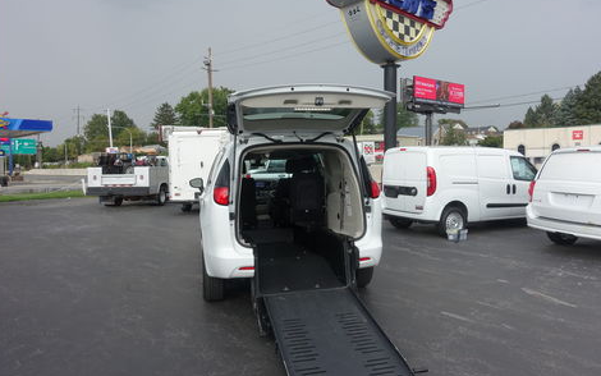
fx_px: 410
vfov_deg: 49.3
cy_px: 175
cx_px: 295
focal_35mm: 25
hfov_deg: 72.5
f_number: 8
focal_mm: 8.8
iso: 125
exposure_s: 1/125
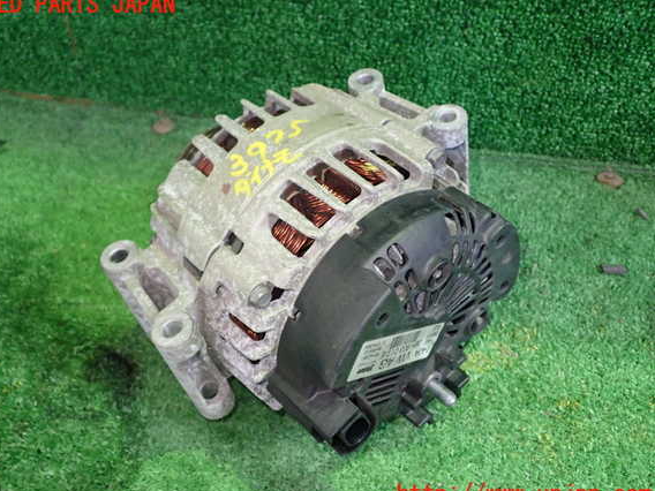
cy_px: 250
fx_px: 719
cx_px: 311
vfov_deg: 37.7
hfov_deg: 49.0
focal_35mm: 38
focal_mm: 6.37
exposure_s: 1/40
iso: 640
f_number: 2.5
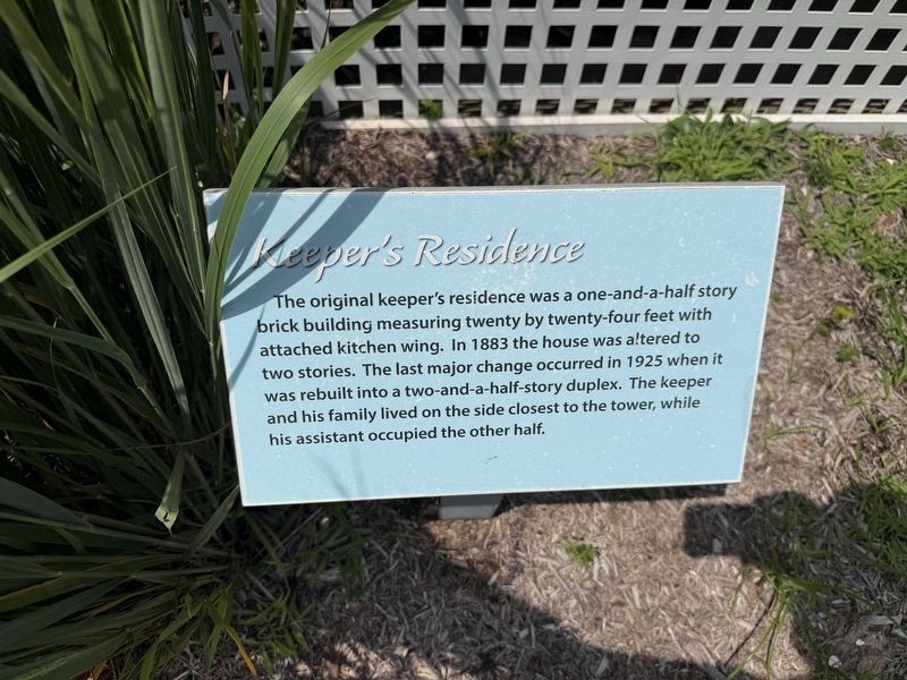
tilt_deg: -62.7
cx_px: 454
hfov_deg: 71.6
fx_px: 629
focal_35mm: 24
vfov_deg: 56.8
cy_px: 340
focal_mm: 6.76
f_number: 1.78
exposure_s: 1/11905
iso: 80
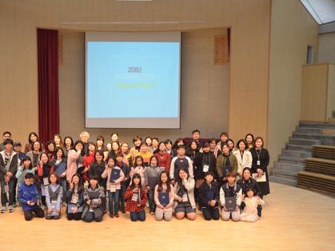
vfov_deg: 38.6
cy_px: 126
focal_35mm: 37
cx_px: 144
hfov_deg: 50.0
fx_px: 358
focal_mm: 22
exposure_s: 1/400
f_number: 3.5
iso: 3600
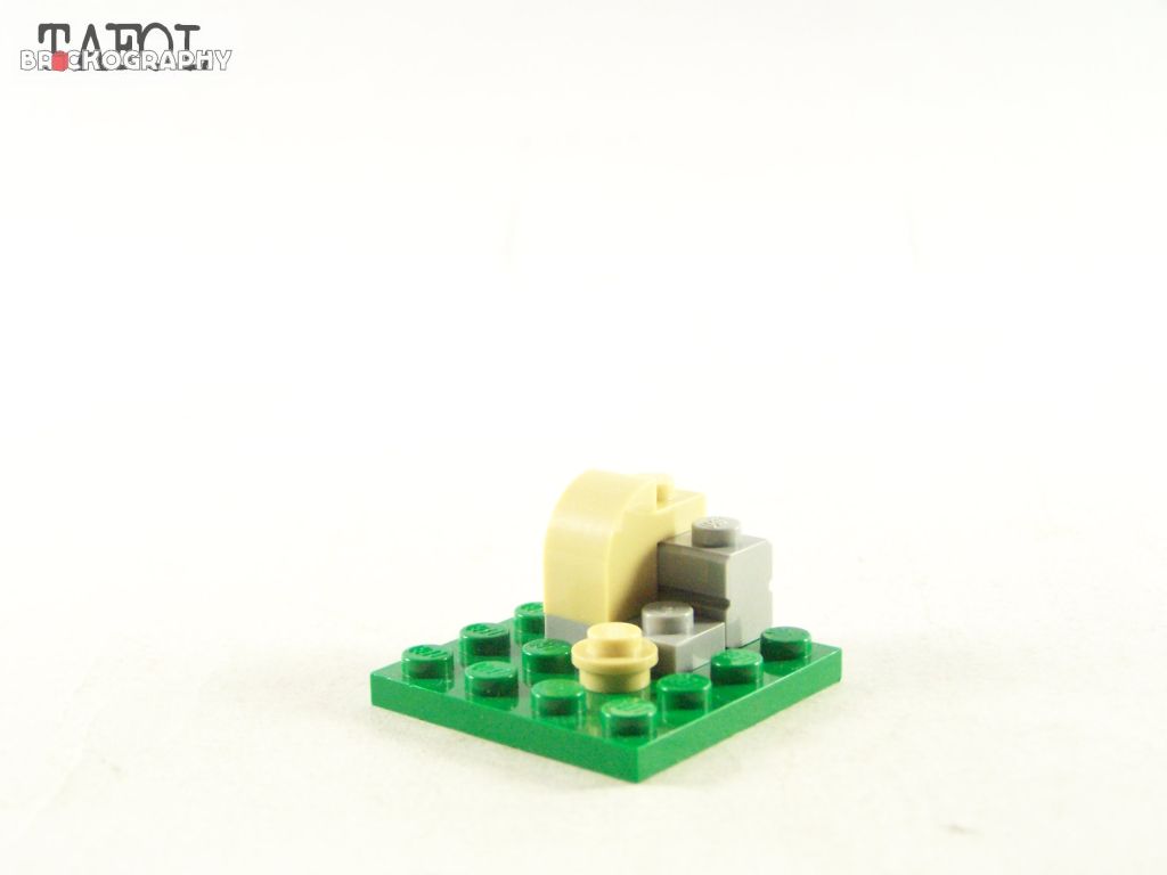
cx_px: 584
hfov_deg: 29.0
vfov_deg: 21.9
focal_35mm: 67
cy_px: 438
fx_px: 2259
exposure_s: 1/60
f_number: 3.2
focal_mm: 11.1
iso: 400
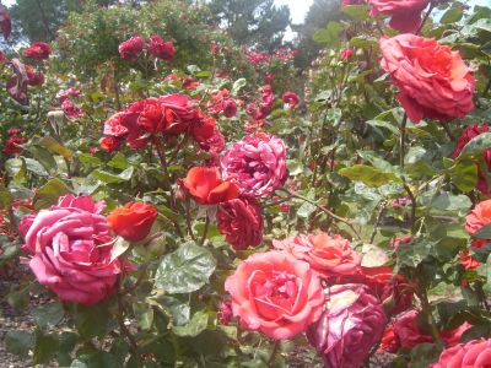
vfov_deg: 37.7
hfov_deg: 49.0
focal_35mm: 38
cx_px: 246
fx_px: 539
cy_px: 184
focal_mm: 7.9
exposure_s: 1/320
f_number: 4
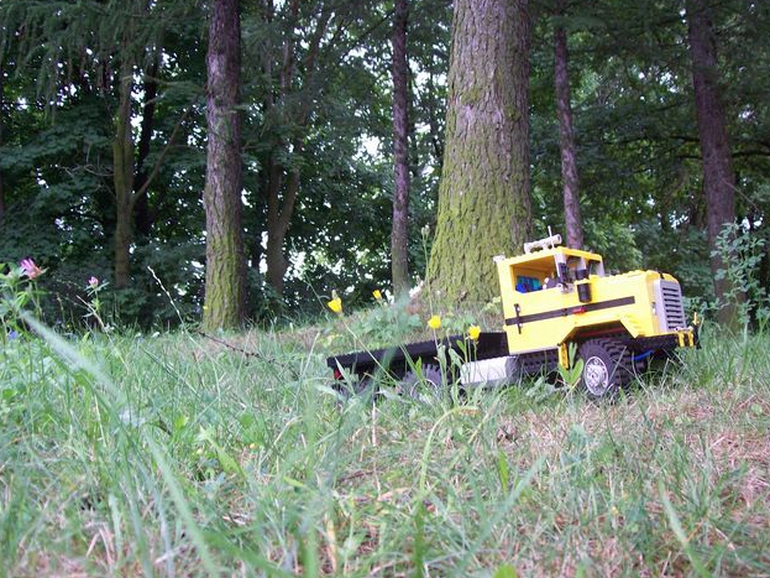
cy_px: 283
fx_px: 823
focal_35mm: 37
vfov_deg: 38.7
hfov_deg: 50.1
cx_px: 382
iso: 95
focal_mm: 6
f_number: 2.7
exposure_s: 1/64
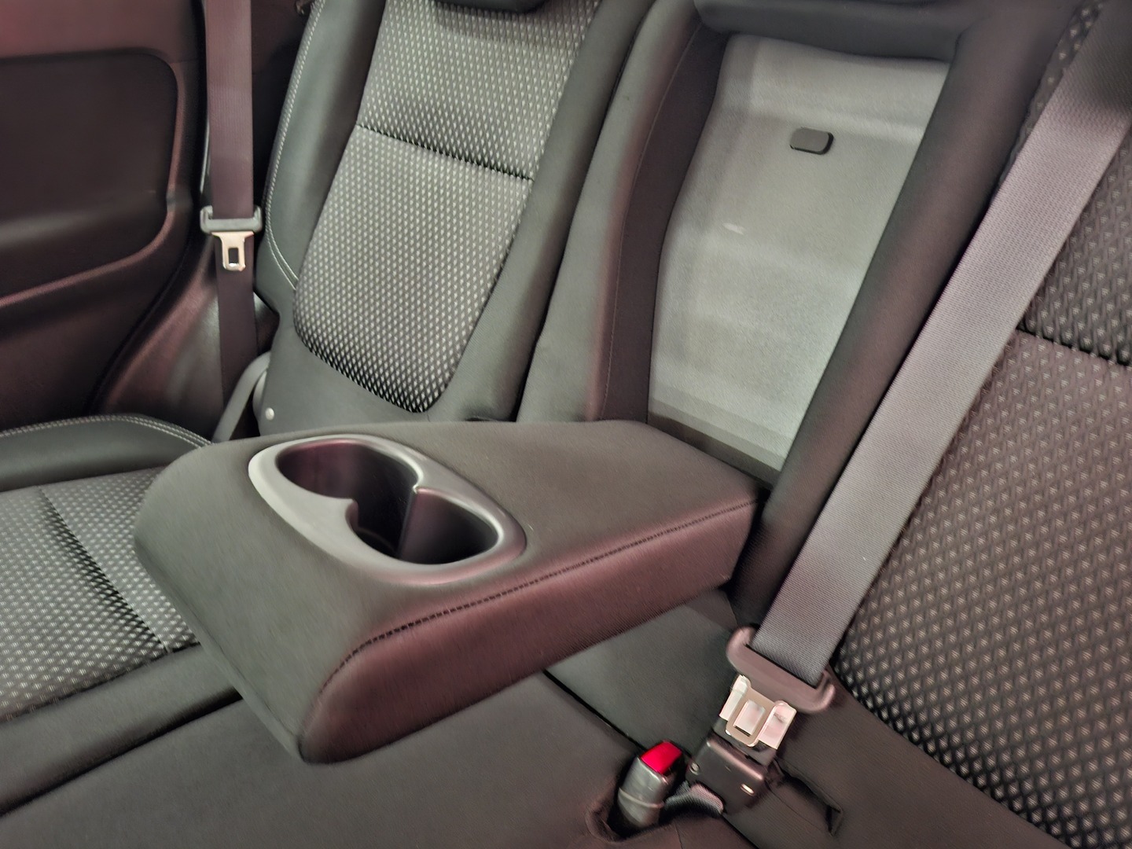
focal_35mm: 23
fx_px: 752
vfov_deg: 58.9
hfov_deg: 73.9
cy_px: 424
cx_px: 566
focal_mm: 5.54
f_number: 1.8
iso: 1250
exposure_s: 1/8
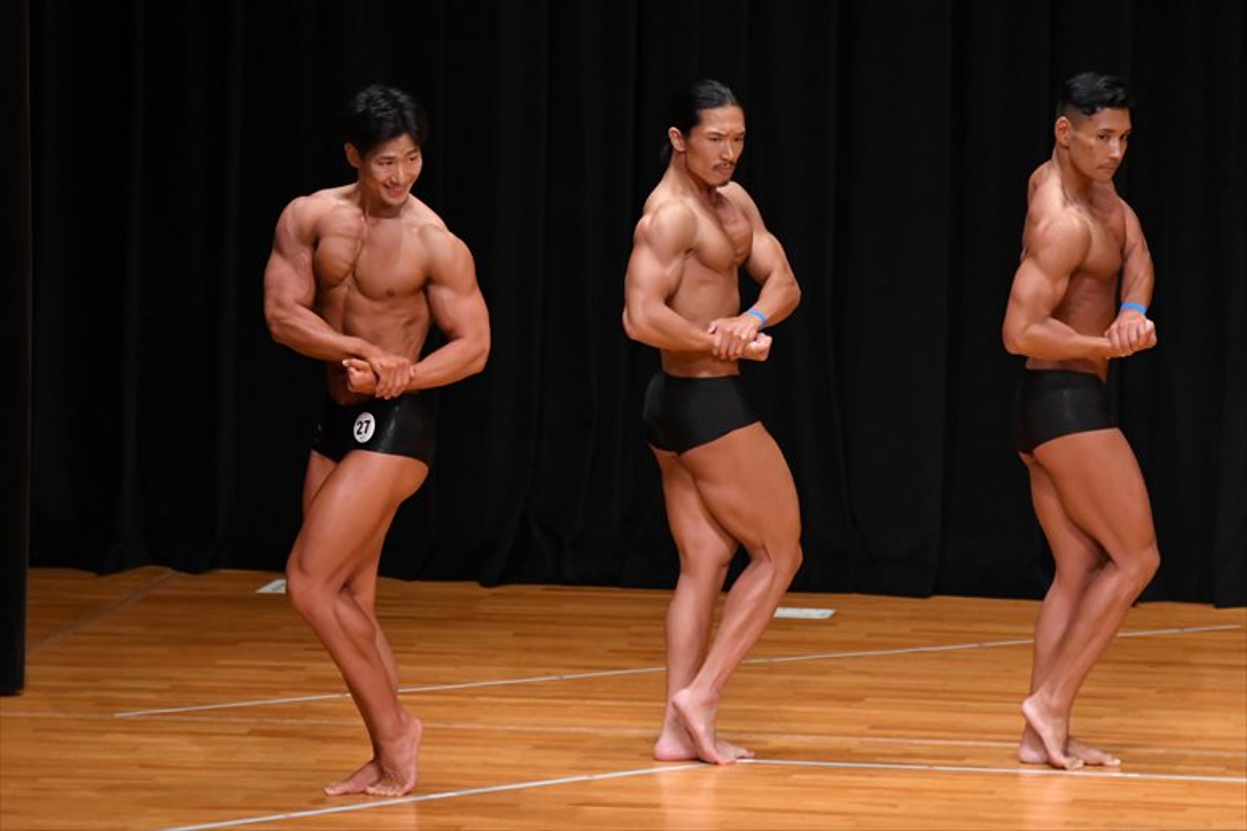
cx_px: 624
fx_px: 9348
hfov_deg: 7.6
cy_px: 416
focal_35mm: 270
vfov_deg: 5.1
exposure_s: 1/400
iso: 4000
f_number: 5.6
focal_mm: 180
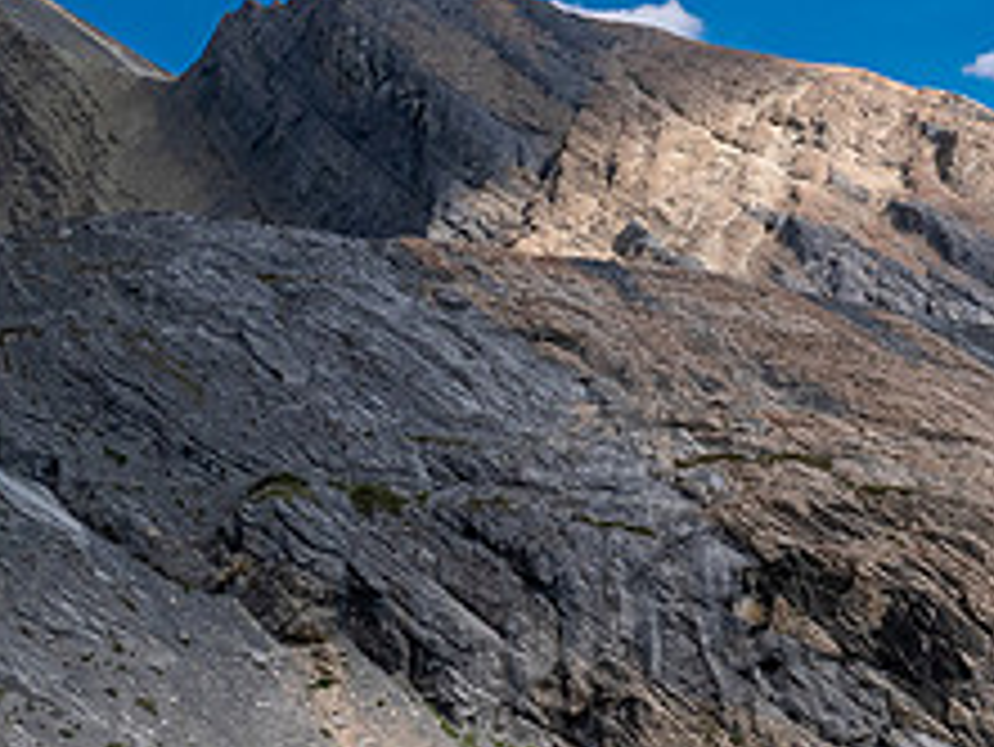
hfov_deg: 27.4
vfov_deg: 23.1
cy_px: 569
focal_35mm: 63
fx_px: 1810
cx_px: 1165
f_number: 8
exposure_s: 1/200
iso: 200
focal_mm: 12
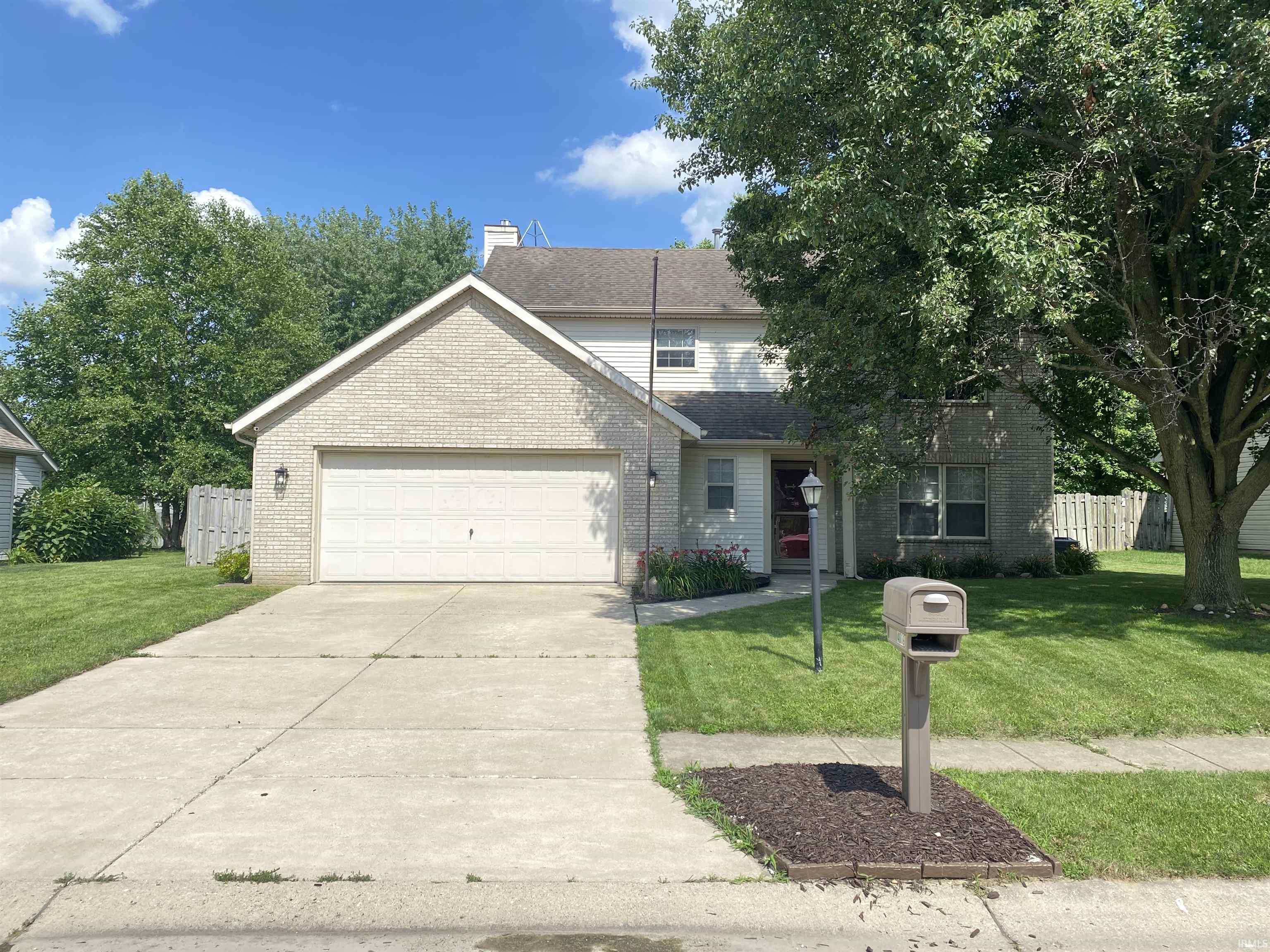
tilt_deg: +3.6
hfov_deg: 67.3
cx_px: 635
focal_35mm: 26
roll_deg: -0.5
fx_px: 954
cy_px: 476
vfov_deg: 53.1
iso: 32
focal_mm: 4.25
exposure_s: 1/594
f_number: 1.8
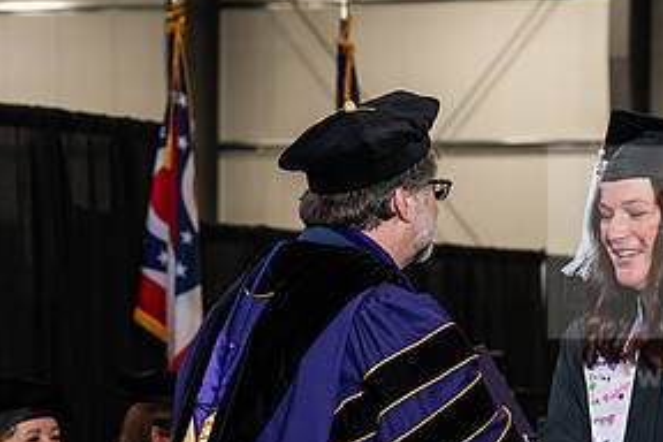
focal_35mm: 141
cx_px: 479
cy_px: 425
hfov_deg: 14.5
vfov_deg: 9.7
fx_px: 2597
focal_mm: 70
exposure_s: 1/200
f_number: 4.5
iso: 1250
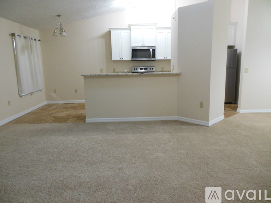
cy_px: 102
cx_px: 136
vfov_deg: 54.9
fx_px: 196
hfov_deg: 69.4
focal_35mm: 25
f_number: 3.2
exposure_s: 1/25
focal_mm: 4.5
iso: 400
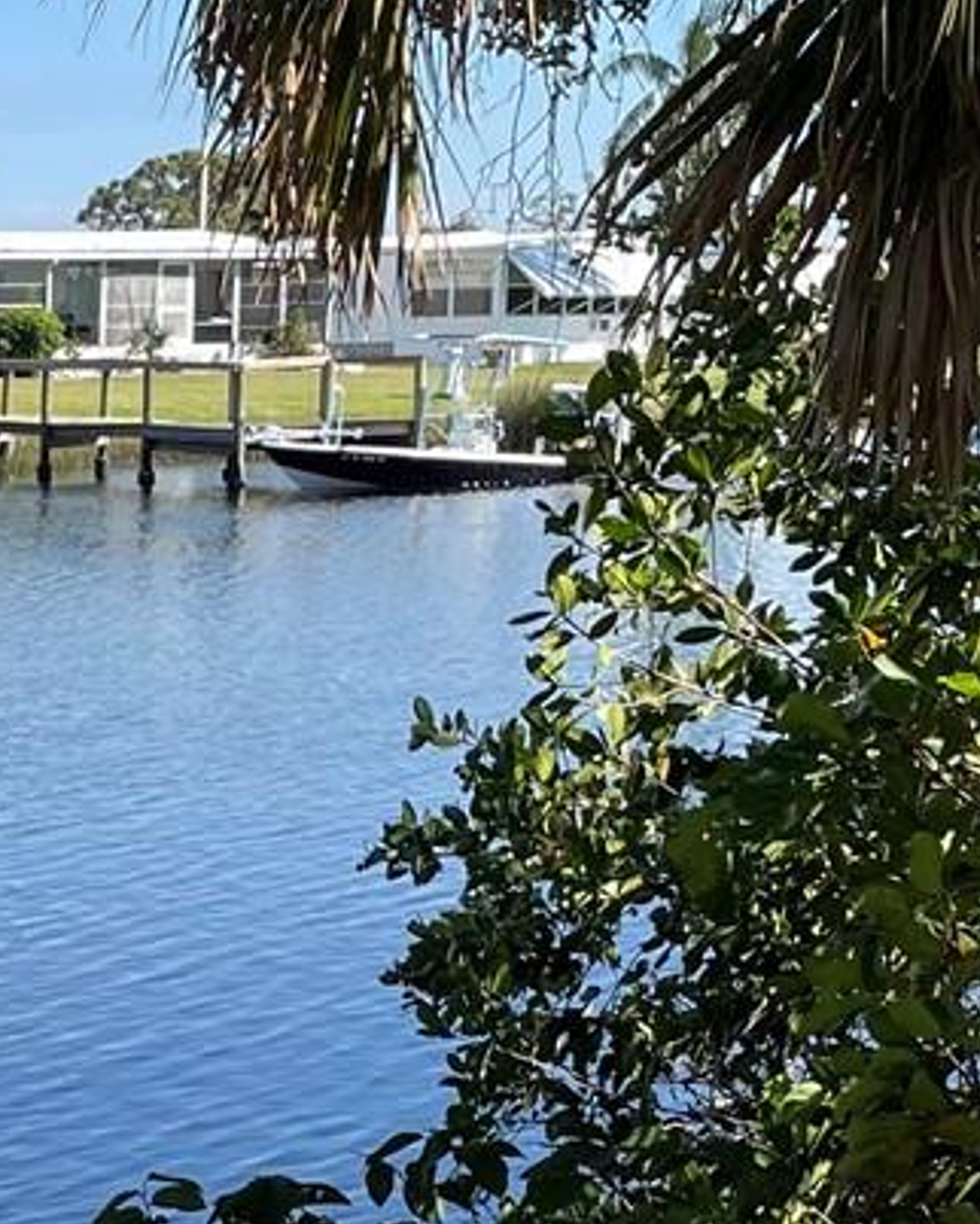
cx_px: -453
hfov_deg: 14.3
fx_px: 3659
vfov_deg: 18.7
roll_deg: +0.8
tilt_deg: -10.4
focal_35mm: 101
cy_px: 1108
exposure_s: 1/1825
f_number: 1.6
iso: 32
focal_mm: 4.2
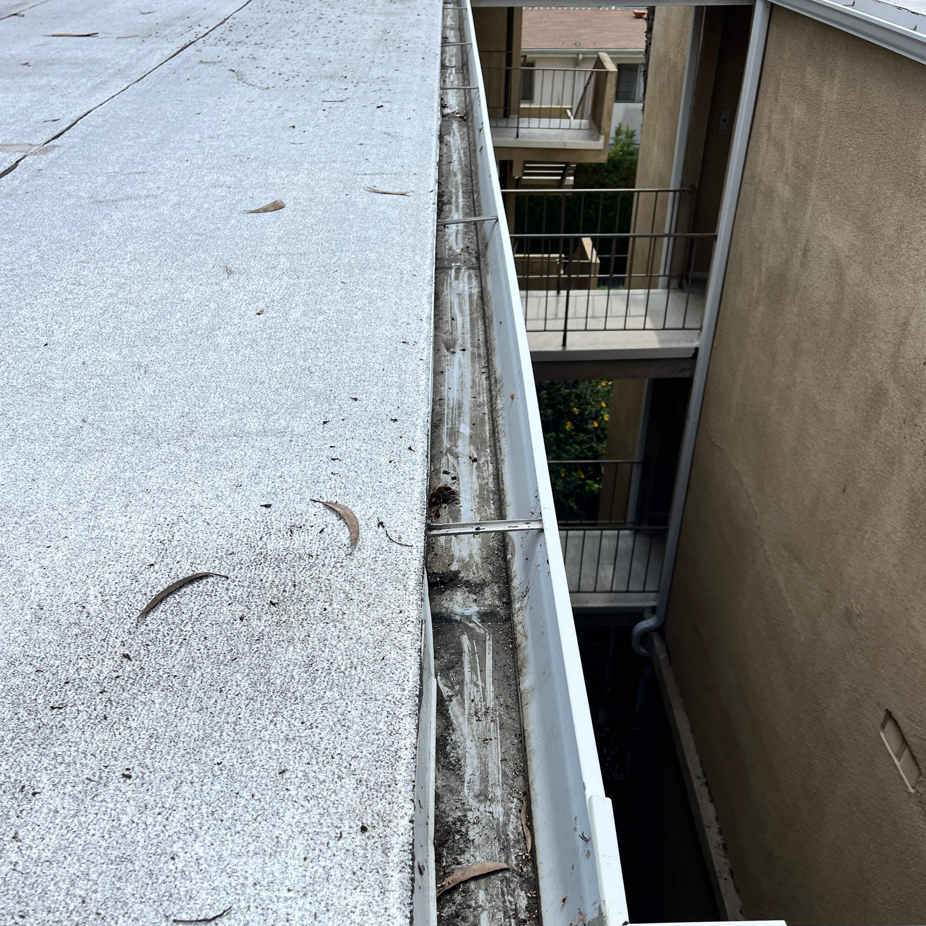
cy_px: 533
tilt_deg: -34.2
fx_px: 938
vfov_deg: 52.3
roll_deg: +1.8
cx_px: 465
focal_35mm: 31
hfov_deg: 52.5
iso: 50
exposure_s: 1/3745
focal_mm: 5.1
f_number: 1.6
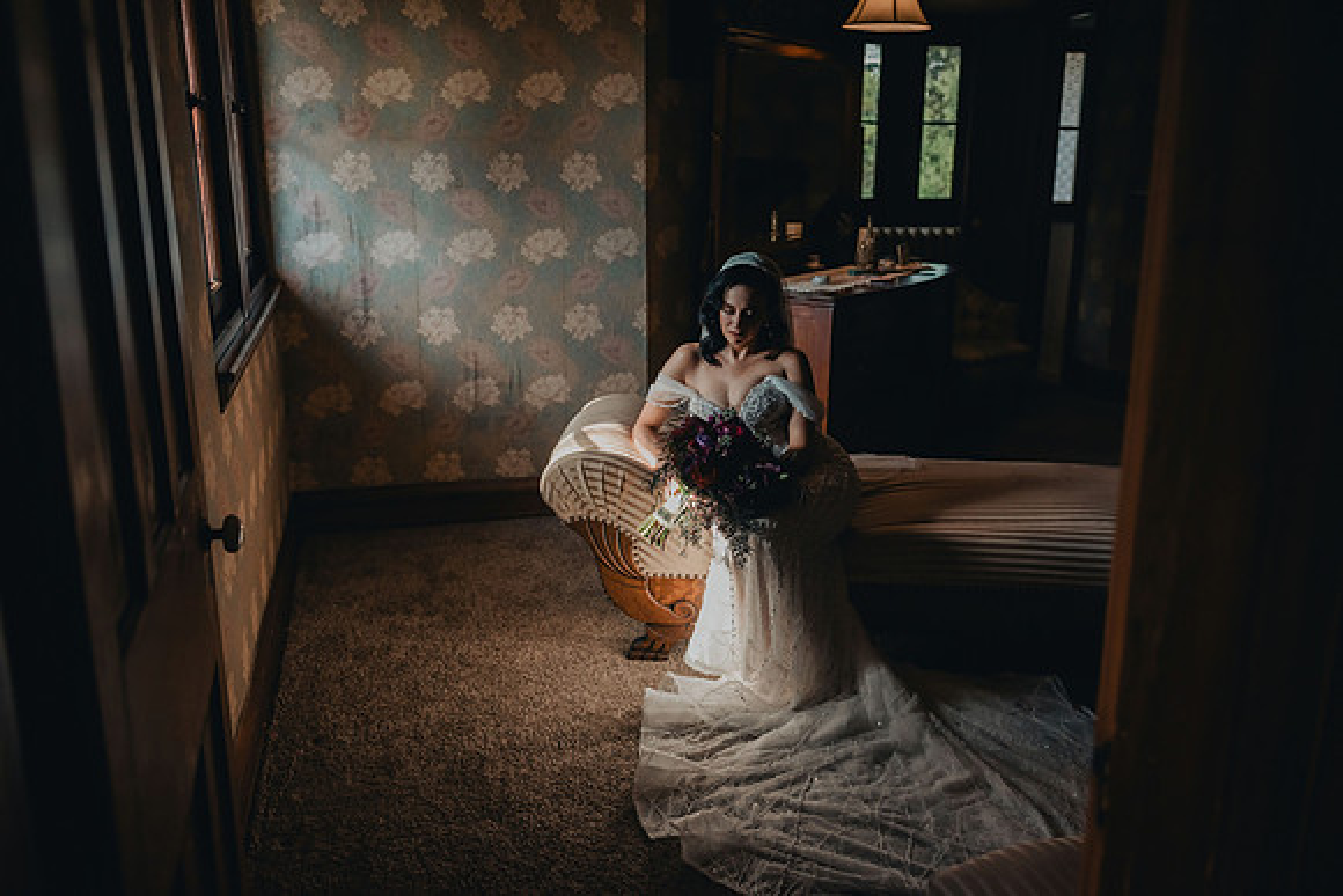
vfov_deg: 41.1
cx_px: 672
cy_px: 448
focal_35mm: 32
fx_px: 1194
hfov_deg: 58.7
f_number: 2.8
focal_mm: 32
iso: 1250
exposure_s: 1/1600
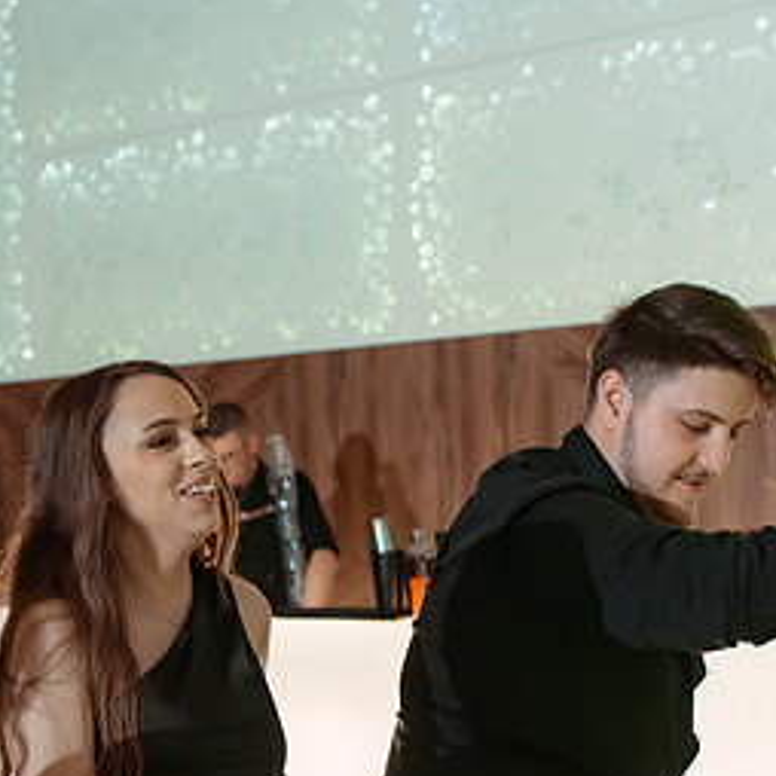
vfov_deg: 21.6
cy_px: 651
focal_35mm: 79
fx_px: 2004
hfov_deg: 21.4
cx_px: 72
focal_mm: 35
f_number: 2.8
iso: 1600
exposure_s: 1/200
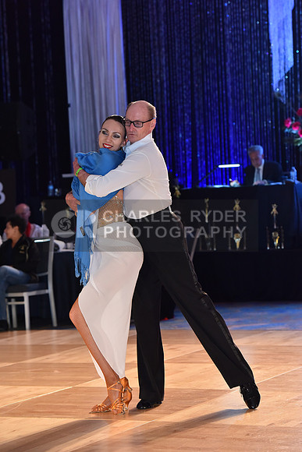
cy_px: 226
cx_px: 151
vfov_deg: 18.6
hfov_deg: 12.5
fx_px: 1383
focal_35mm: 110
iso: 2000
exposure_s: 1/250
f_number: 4.5
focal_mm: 110
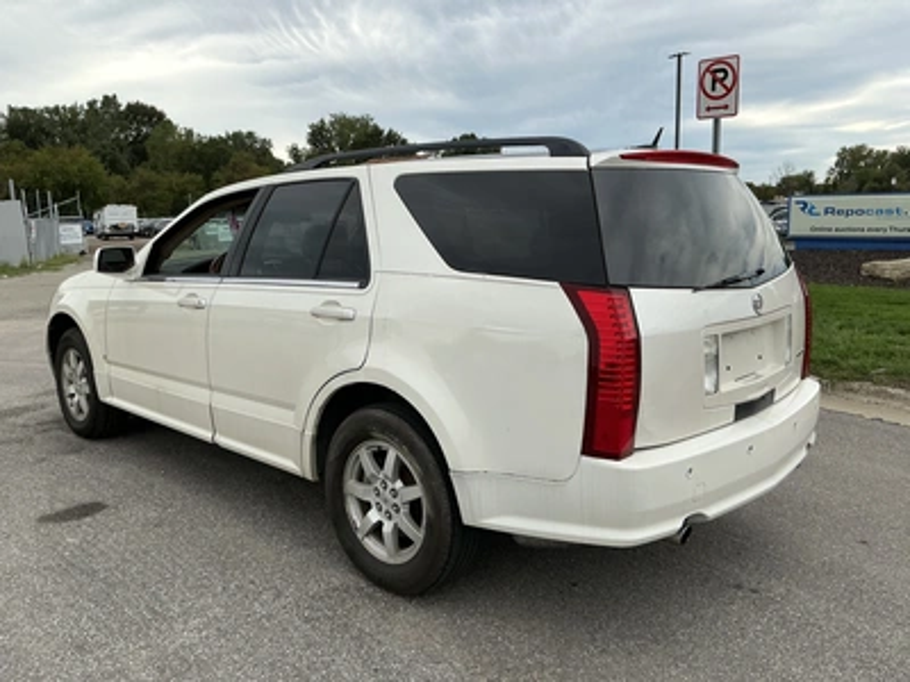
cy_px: 341
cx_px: 455
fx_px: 736
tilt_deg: -7.2
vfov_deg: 49.7
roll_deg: +1.8
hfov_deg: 63.4
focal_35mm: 28
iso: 25
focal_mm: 3
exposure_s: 1/1055
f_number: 1.8
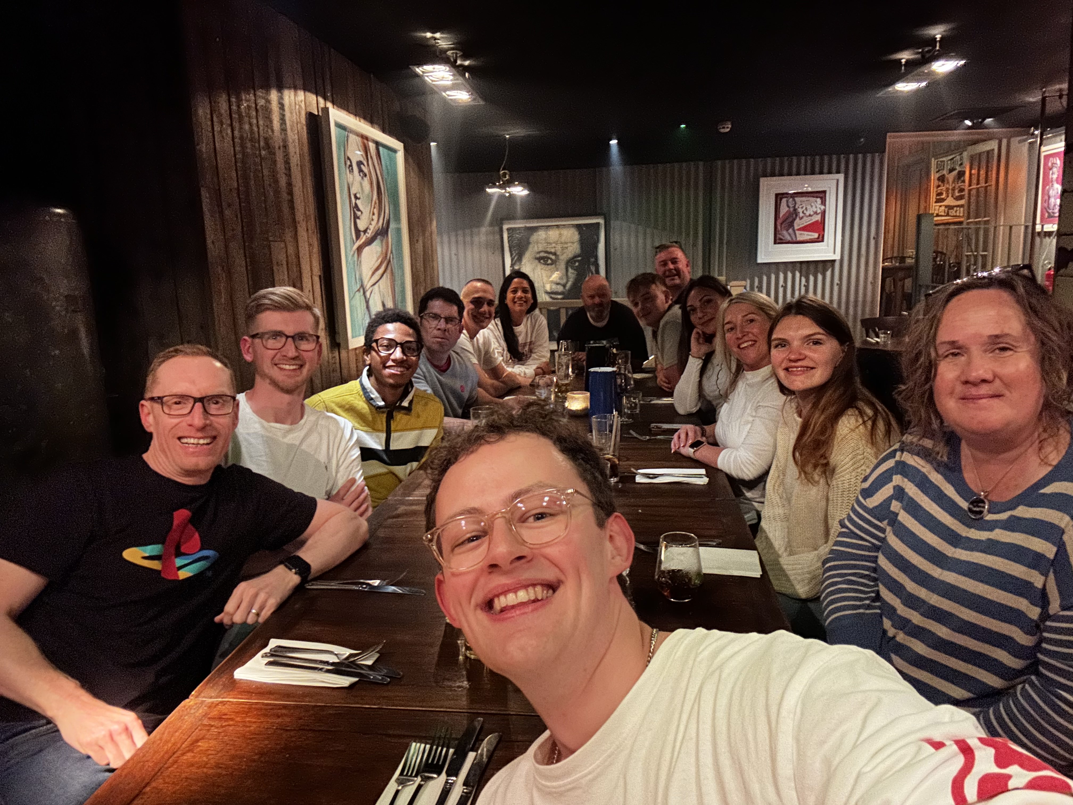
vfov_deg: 58.9
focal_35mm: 23
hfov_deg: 73.9
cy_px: 402
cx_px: 536
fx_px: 713
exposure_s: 1/14
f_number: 1.9
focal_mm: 2.69
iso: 1000
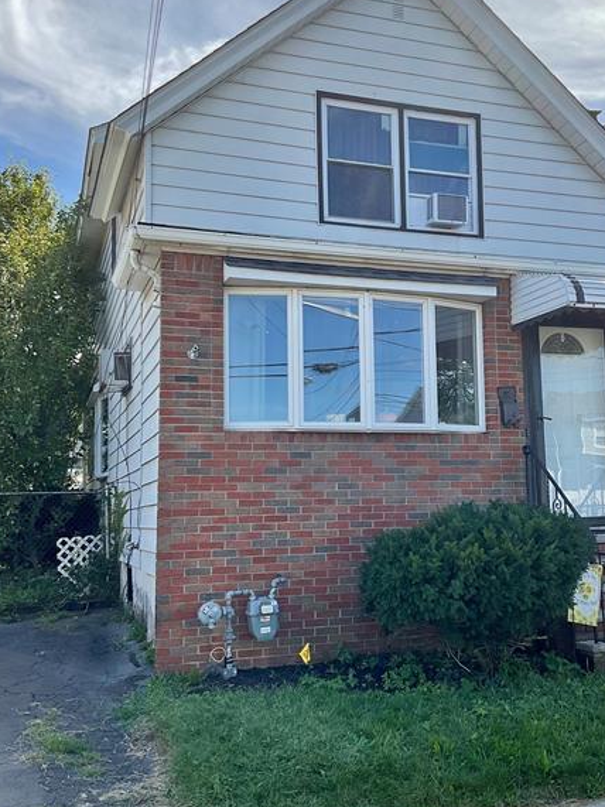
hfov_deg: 36.6
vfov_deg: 47.9
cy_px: 414
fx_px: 909
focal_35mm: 39
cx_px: 372
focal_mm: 3
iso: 16
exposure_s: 1/749
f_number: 1.8
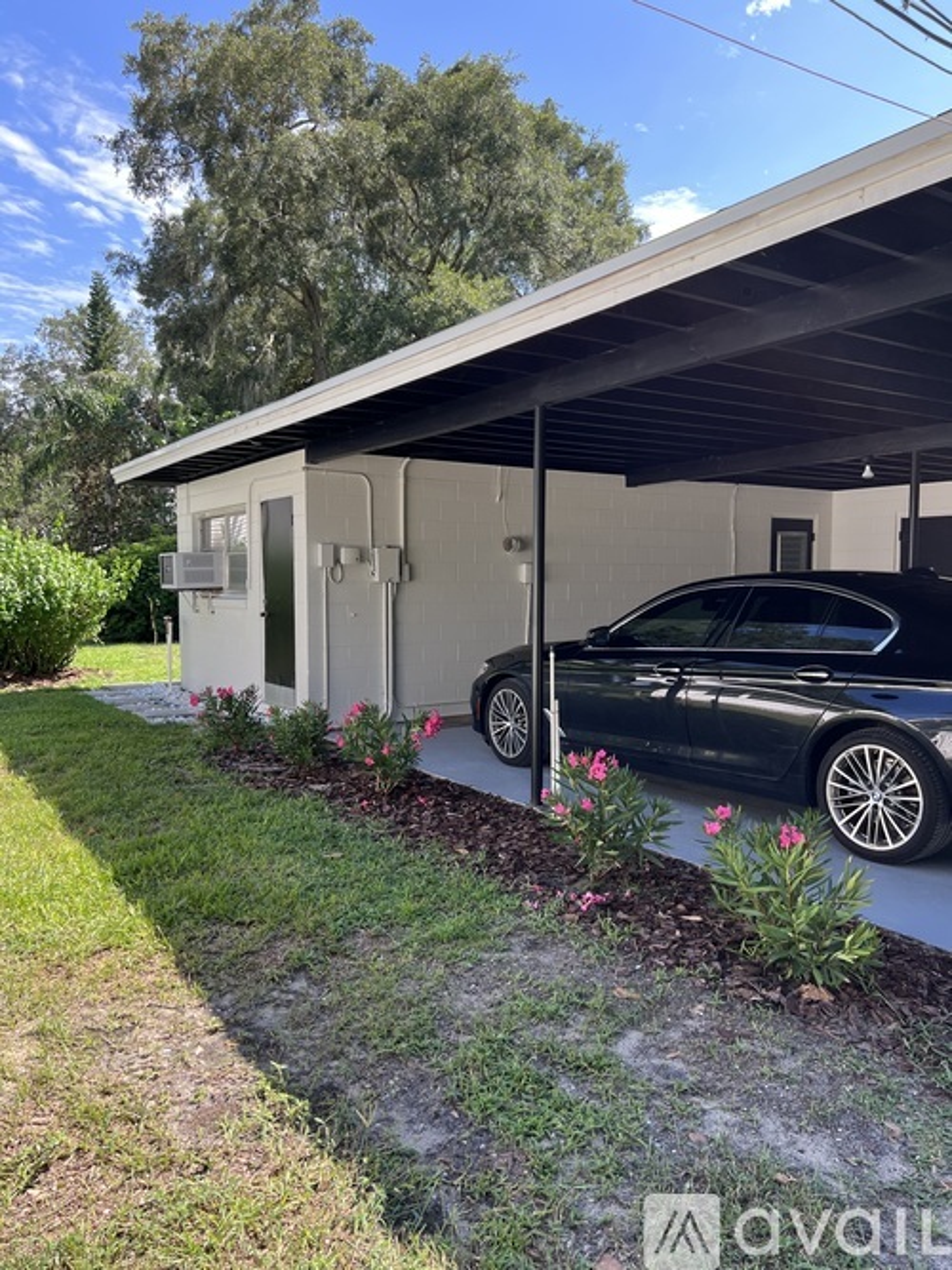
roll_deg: +0.5
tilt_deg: -1.9
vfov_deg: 67.3
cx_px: 476
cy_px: 635
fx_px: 954
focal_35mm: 26
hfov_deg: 53.0
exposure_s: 1/687
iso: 50
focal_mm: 5.7
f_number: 1.5
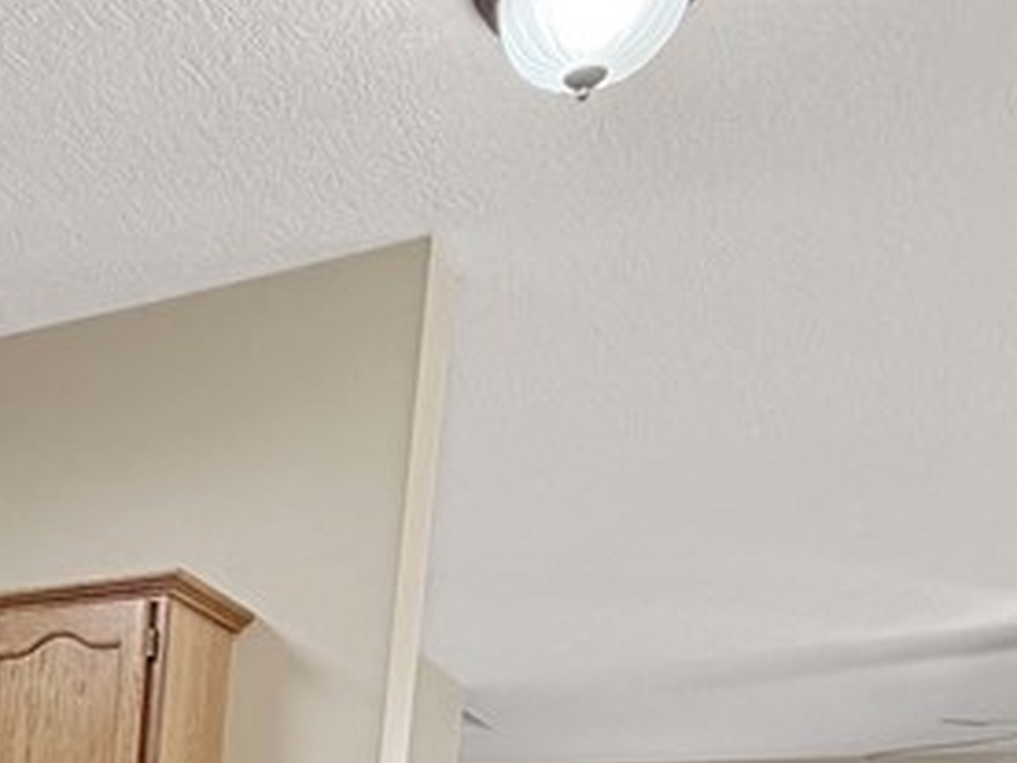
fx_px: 1528
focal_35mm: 52
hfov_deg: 31.8
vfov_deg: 22.5
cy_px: 1176
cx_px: -147
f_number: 2.2
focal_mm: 2.22
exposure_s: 1/60
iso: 200
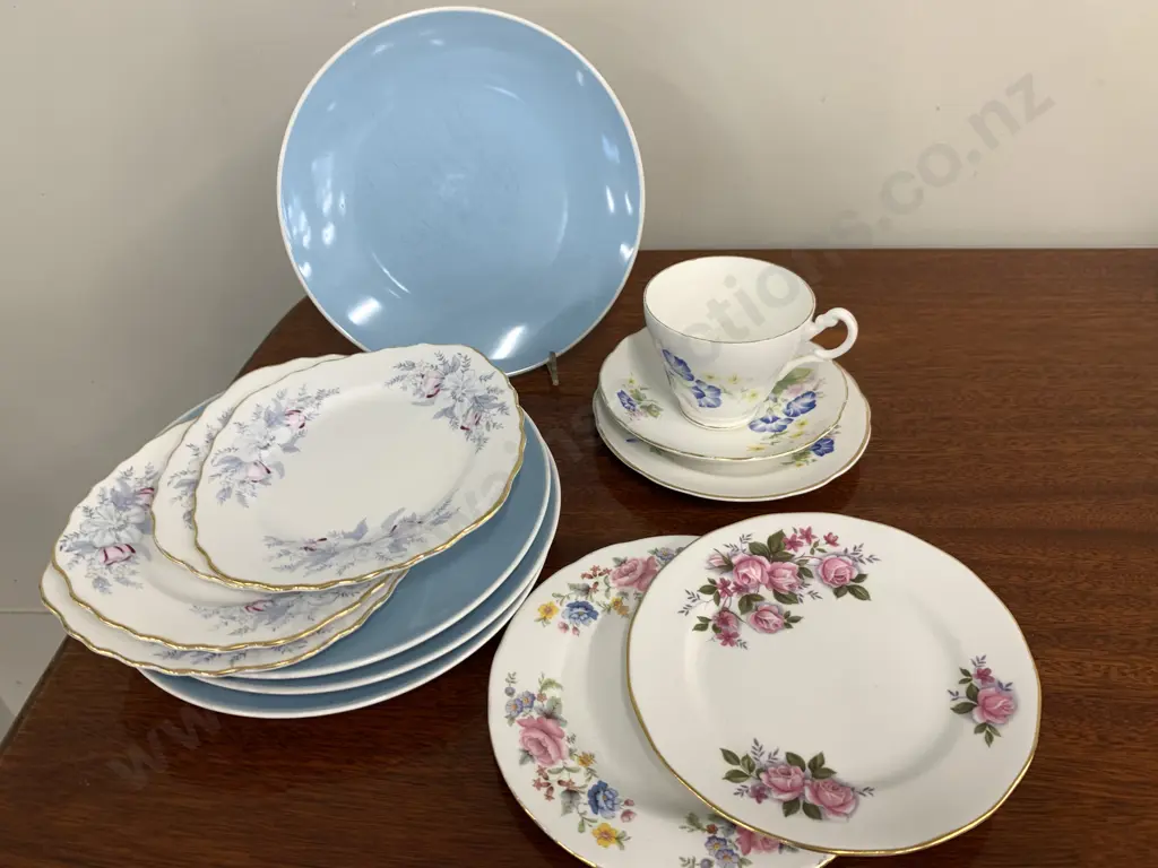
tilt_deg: -40.6
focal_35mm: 26
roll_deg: +1.1
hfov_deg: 67.3
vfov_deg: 53.1
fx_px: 870
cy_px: 434
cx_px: 579
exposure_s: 1/50
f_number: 1.8
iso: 50
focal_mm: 4.25
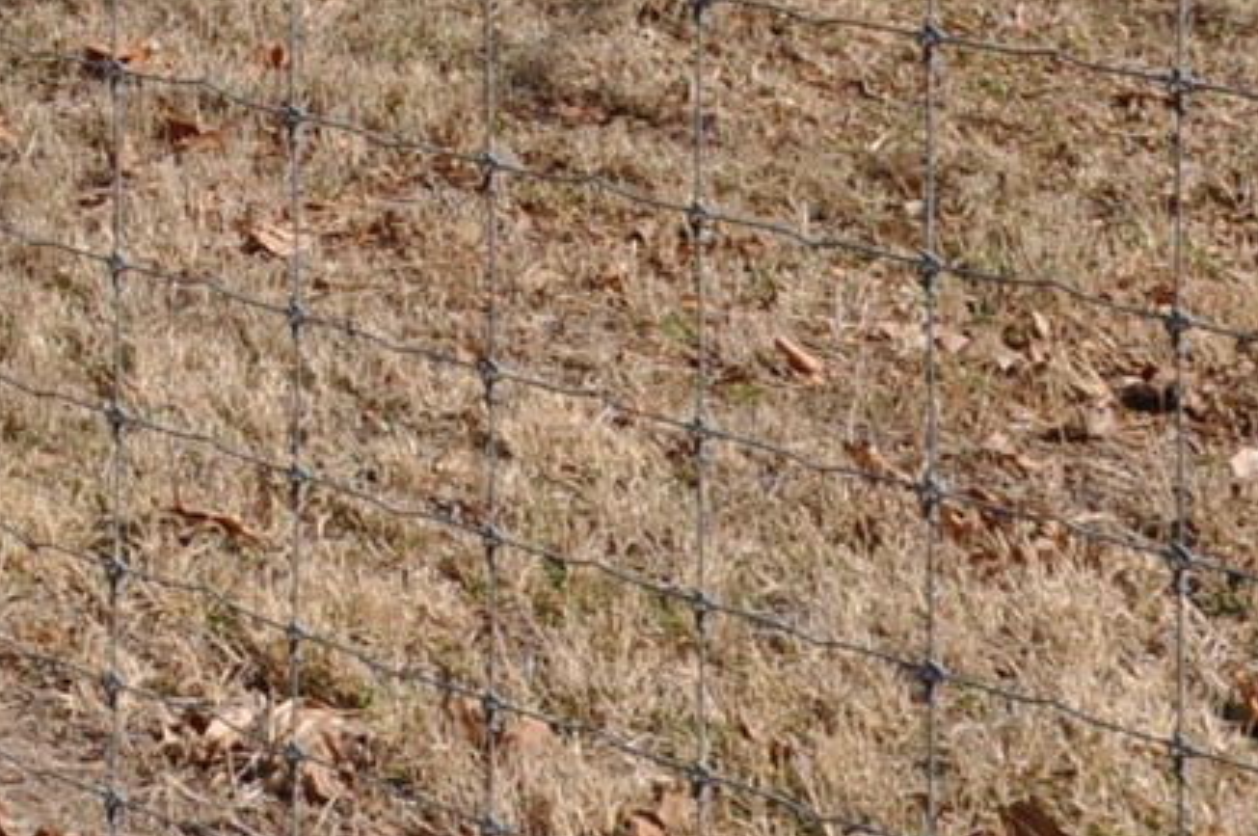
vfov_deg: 9.2
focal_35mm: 135
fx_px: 4712
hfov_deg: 13.7
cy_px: -1089
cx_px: -983
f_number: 10
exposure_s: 1/400
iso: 200
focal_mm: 18
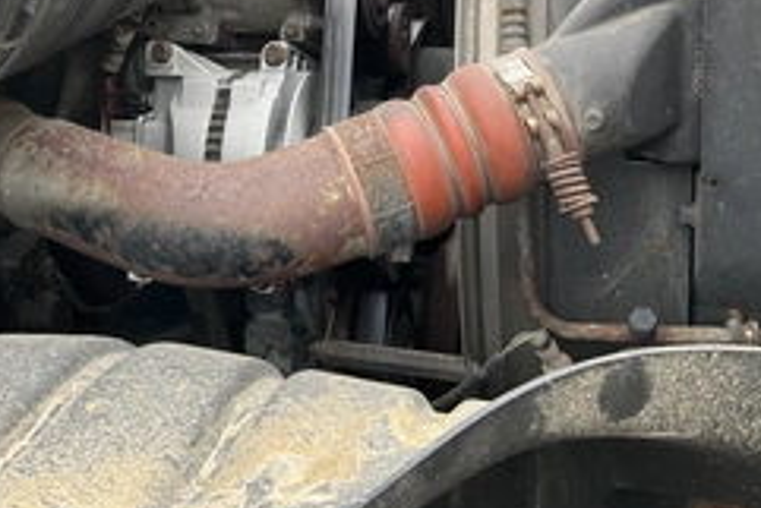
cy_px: 44
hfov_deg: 39.2
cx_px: 262
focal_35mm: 50
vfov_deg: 26.1
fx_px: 1058
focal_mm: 3
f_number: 1.8
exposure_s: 1/122
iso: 16
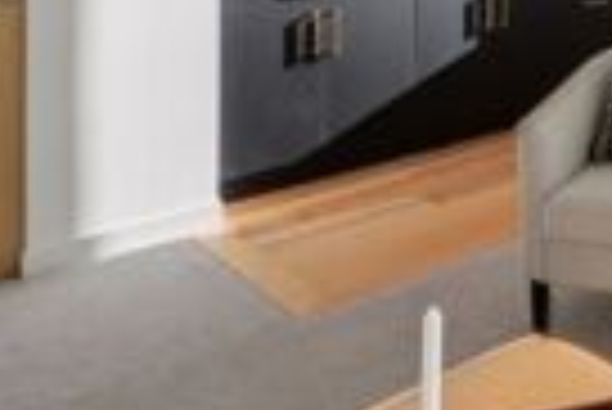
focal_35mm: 50
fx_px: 851
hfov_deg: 32.1
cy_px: -128
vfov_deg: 23.7
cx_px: 752
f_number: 8
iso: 160
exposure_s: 1/125
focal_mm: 17
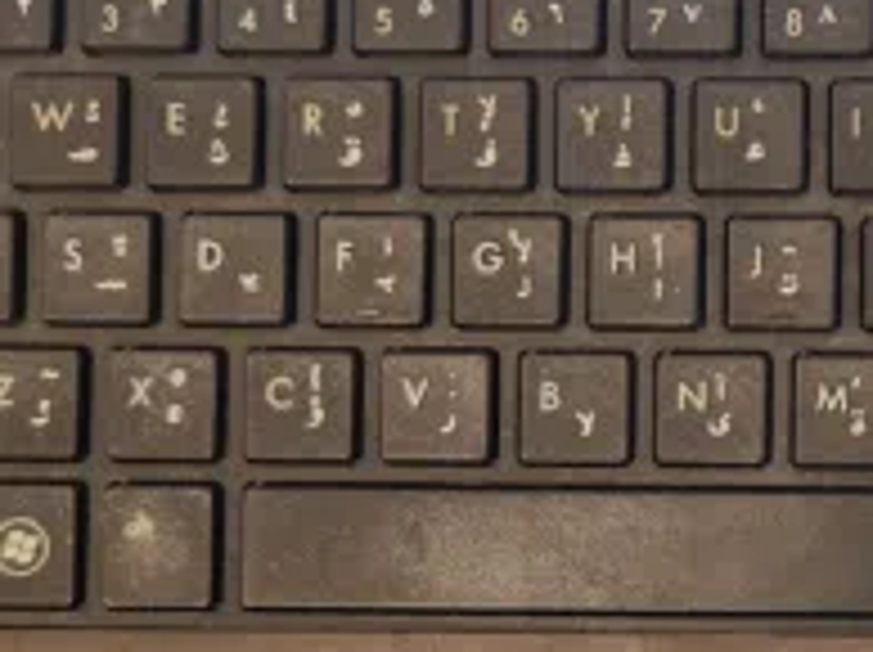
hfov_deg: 24.4
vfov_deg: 19.3
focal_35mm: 76
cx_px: 896
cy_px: 436
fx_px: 1914
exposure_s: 1/33.3
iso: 640
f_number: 1.8
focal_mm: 5.4
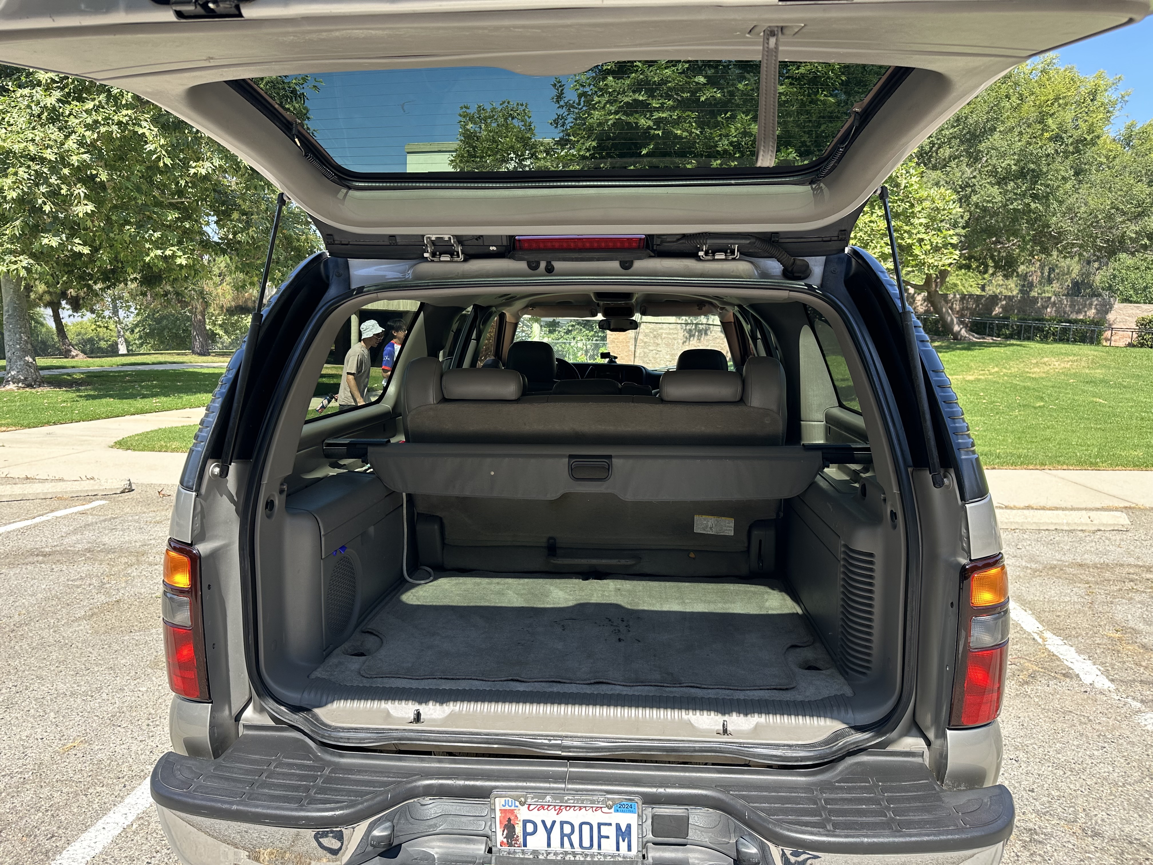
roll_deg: -3.1
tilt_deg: -4.5
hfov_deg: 71.6
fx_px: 799
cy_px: 432
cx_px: 576
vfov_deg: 56.8
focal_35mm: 24
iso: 80
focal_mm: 6.86
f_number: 1.78
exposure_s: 1/879
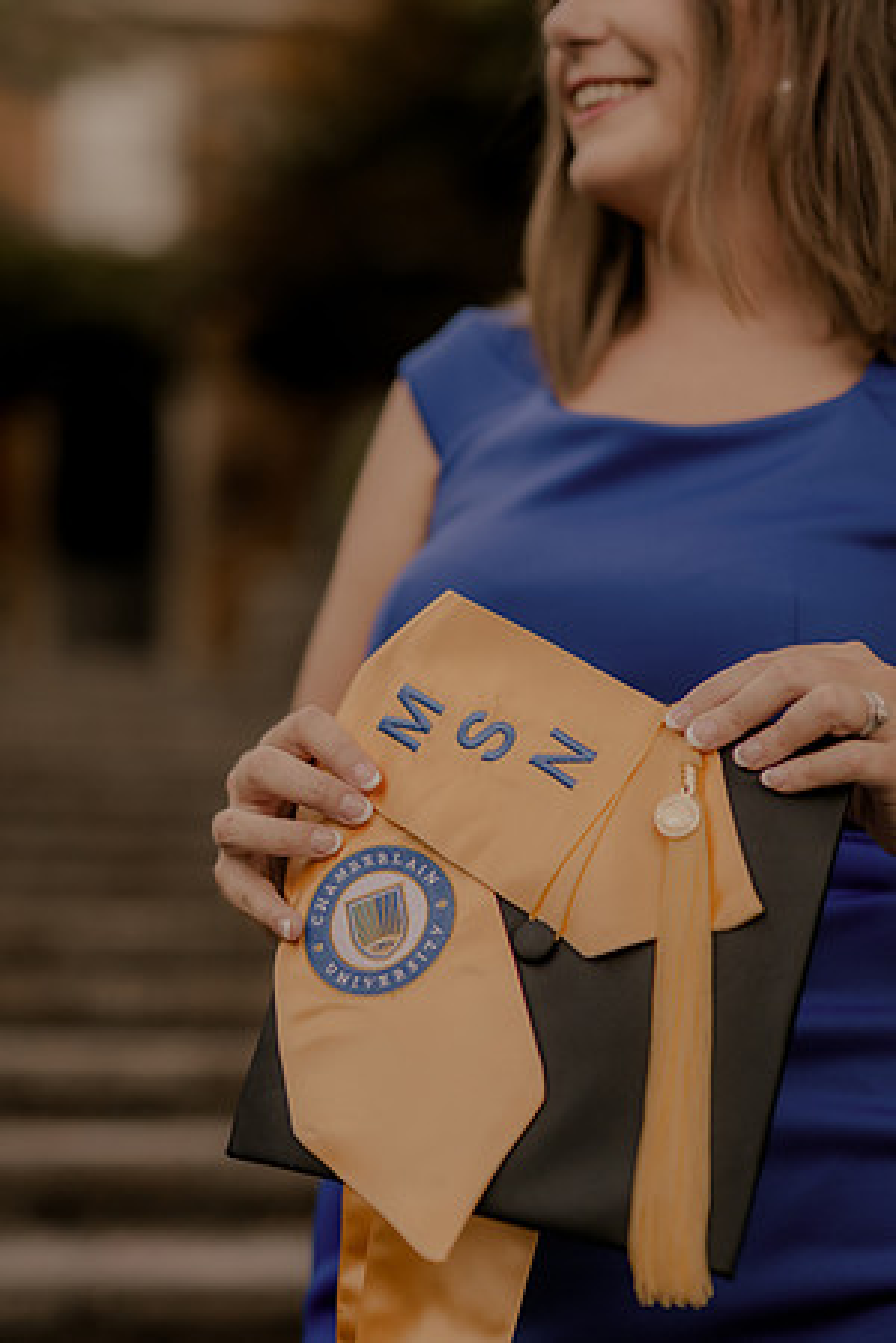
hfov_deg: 18.2
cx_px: 448
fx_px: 2800
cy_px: 672
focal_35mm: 75
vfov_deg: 27.0
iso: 320
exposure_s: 1/250
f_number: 1.8
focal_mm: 50
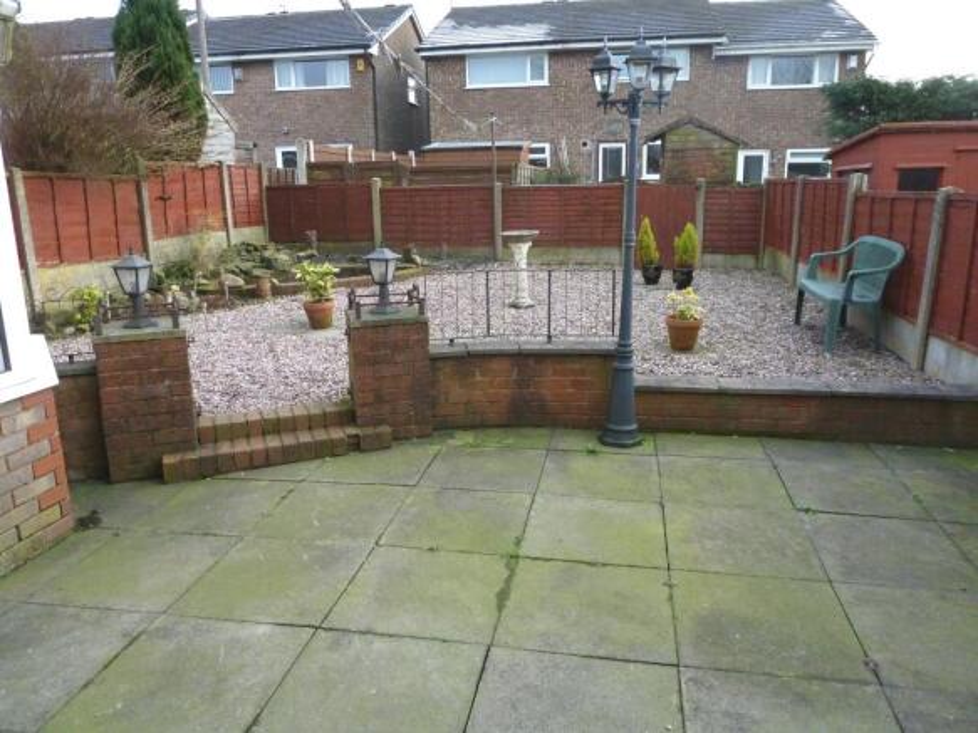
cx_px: 489
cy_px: 366
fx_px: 706
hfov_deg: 69.4
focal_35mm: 25
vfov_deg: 54.9
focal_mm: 4.1
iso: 400
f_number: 3.3
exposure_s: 1/320
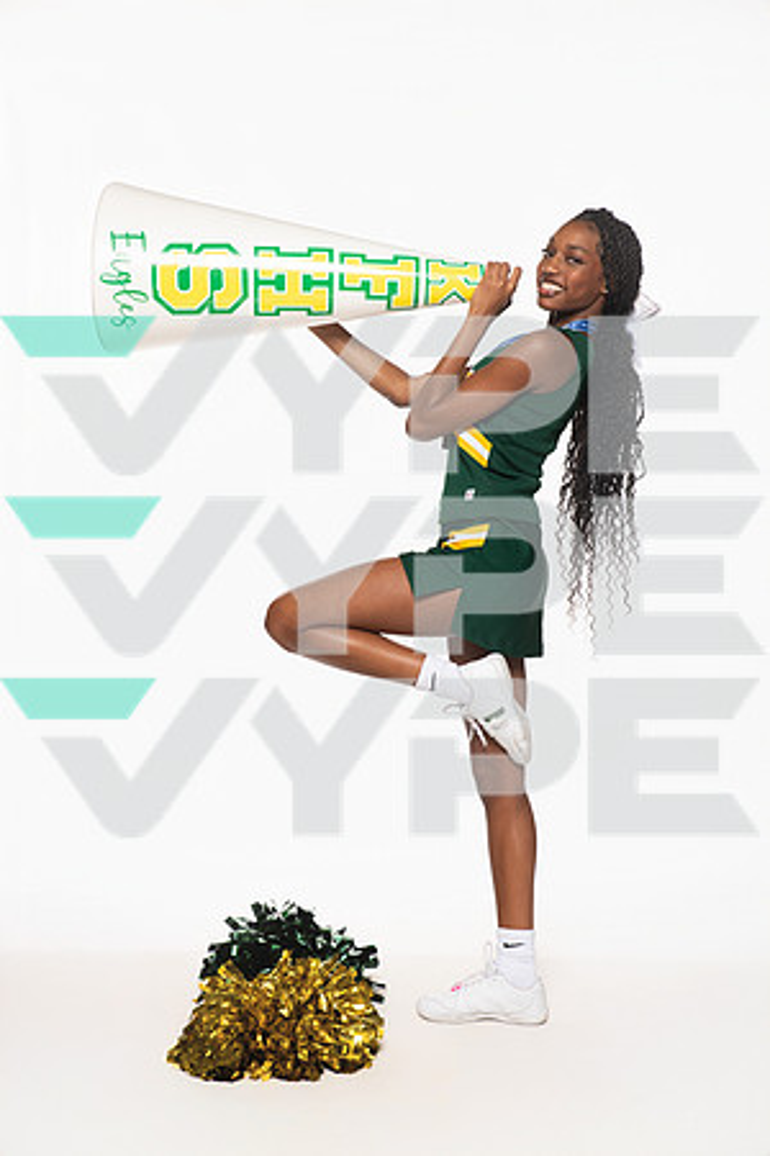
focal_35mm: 58
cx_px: 385
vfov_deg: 34.5
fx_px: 1861
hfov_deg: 23.4
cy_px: 578
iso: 800
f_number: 7.1
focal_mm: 58
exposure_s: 1/320
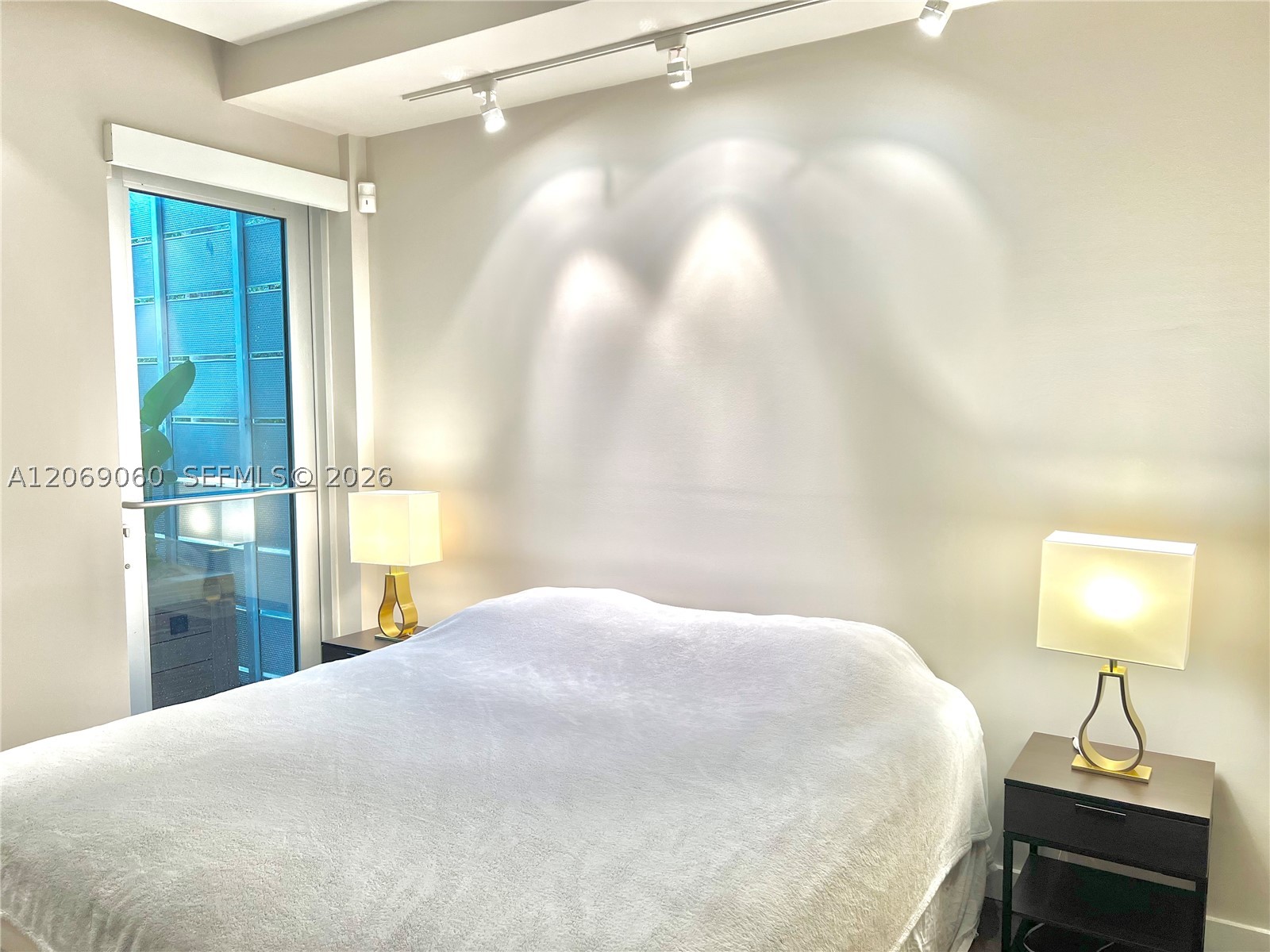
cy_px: 476
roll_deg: +0.4
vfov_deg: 53.1
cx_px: 635
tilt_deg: -5.4
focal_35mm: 26
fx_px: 954
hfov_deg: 67.3
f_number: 1.5
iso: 80
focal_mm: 5.7
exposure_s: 1/120
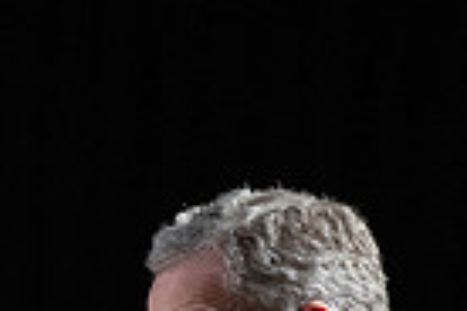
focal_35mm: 843
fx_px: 10935
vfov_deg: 1.6
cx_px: -47
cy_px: 630
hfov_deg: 2.4
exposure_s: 1/400
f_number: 2.8
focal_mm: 200
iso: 2000
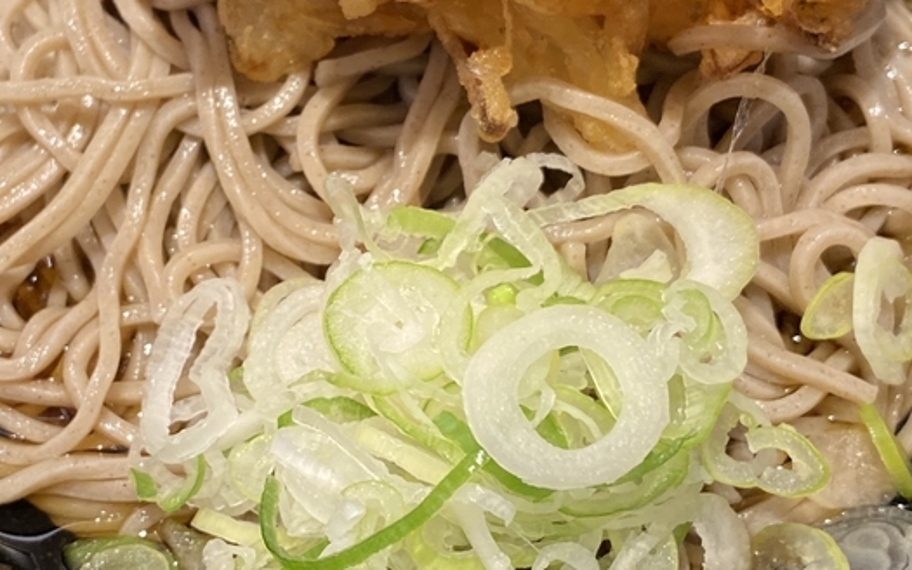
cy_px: 163
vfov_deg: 20.5
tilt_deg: -61.0
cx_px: 405
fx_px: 1566
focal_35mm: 63
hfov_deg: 32.4
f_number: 1.8
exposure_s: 1/100
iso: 125
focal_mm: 4.25
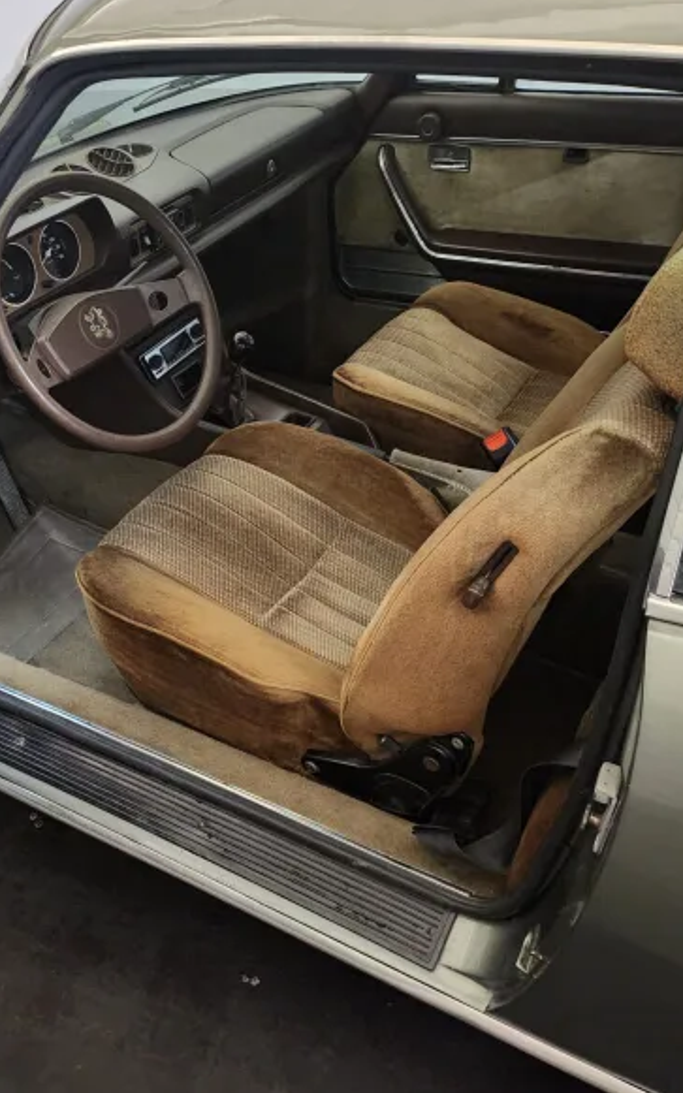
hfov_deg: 35.5
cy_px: 540
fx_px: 1043
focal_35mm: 35
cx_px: 179
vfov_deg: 55.3
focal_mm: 5
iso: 1600
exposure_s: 1/25
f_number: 1.8
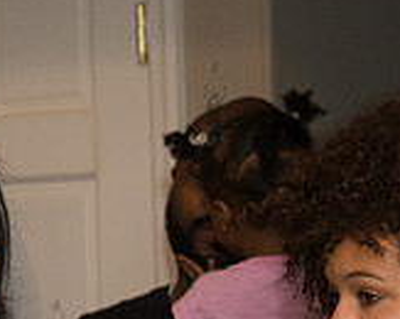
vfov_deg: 8.2
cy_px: 460
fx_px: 2176
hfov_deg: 10.1
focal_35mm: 184
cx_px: -263
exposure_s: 1/800
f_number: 4
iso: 1600
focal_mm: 55
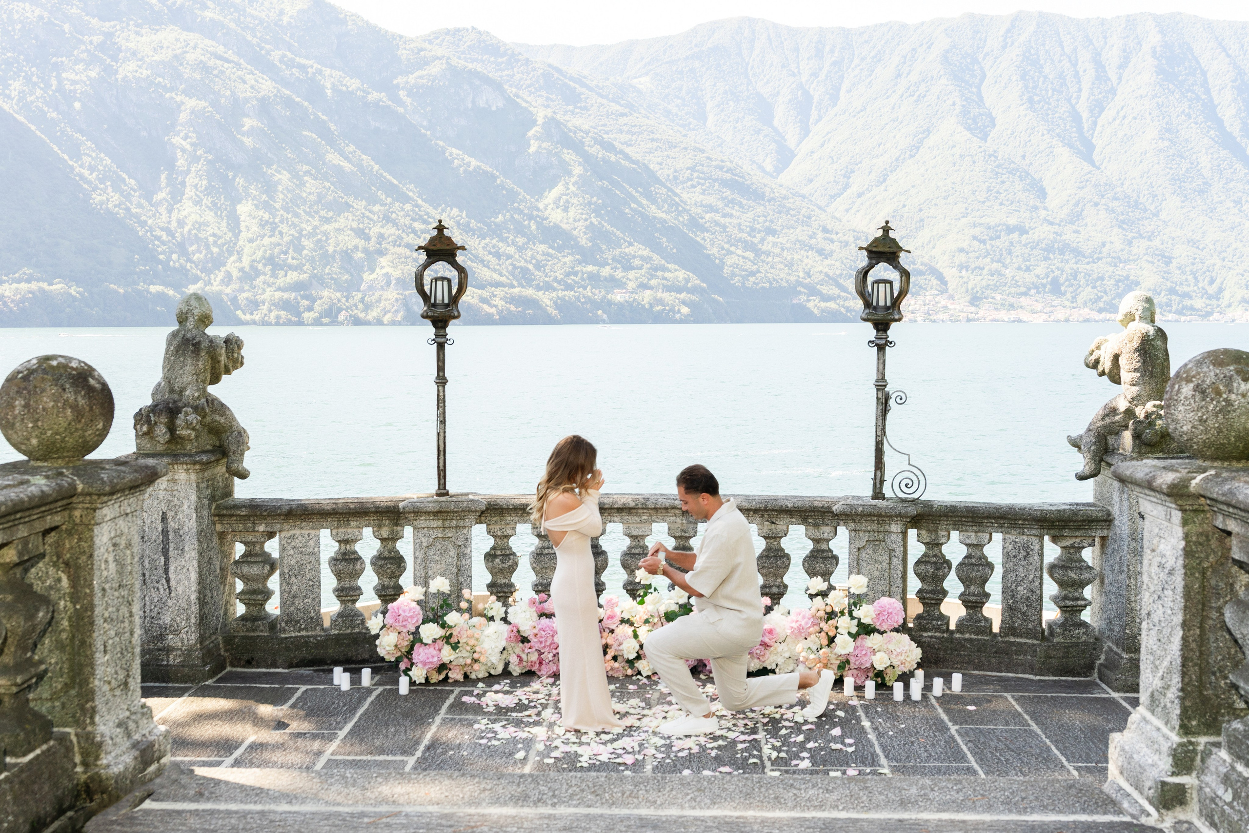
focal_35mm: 38
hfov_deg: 50.7
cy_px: 416
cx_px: 624
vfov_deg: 35.1
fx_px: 1318
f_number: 6.3
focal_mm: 38
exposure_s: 1/250
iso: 250
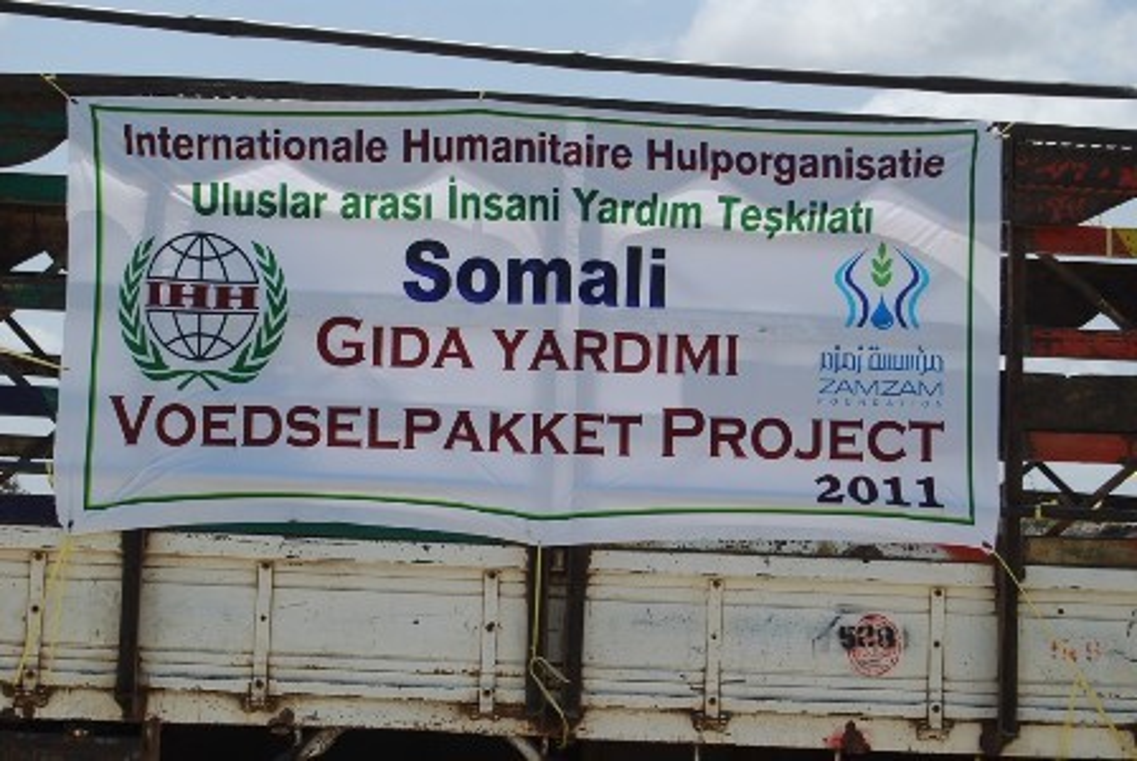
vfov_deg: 16.6
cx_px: 568
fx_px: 2609
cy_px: 380
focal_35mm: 82
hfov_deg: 24.6
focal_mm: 55
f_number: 8
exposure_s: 1/250
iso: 100
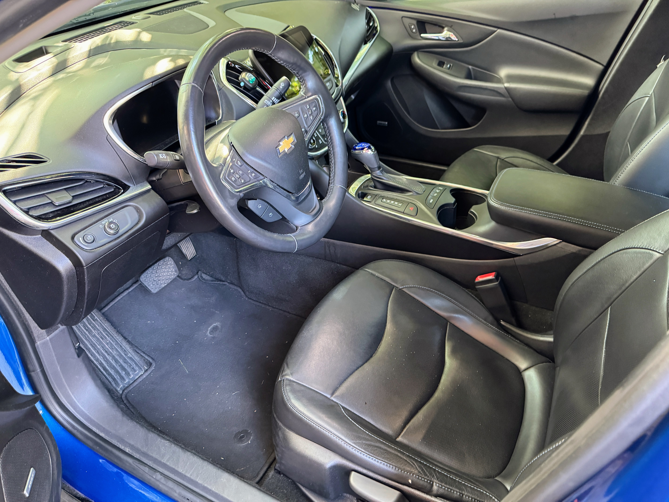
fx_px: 464
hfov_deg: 71.6
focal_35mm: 24
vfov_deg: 56.8
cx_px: 334
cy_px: 251
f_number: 1.78
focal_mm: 6.76
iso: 800
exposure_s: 1/47
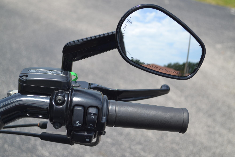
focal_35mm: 60
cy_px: 78
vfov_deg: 22.6
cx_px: 118
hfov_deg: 33.4
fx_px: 392
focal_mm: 40
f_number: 5.3
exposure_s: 1/320
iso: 100
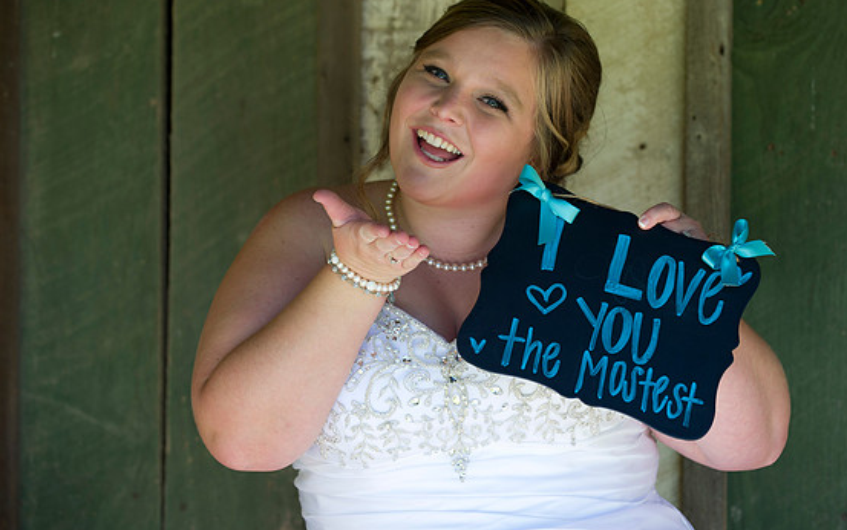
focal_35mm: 109
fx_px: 2517
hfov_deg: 19.1
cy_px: 240
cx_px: 443
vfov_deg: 12.0
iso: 200
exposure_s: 1/160
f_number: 3.5
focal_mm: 102
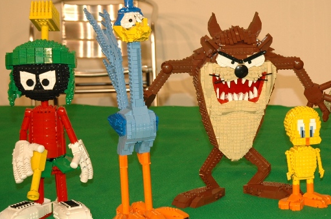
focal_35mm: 94
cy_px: 111
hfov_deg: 21.6
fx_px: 863
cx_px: 227
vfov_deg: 14.5
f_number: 4.5
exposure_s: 1/80
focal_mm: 40
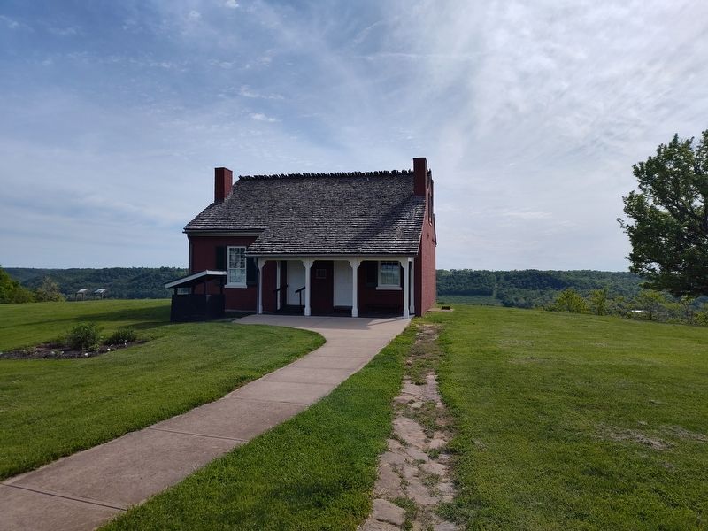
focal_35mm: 23
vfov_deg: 58.9
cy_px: 266
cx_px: 354
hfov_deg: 73.9
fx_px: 470
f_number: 1.8
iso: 100
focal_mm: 5.56
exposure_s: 1/3660
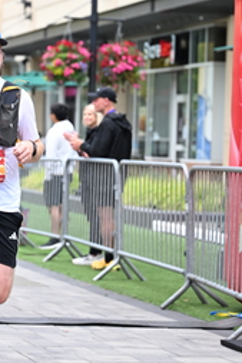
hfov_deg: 9.0
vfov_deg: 13.5
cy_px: 103
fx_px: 1530
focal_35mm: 152
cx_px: 12
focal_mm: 70
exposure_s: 1/2000
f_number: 2.8
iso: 1000
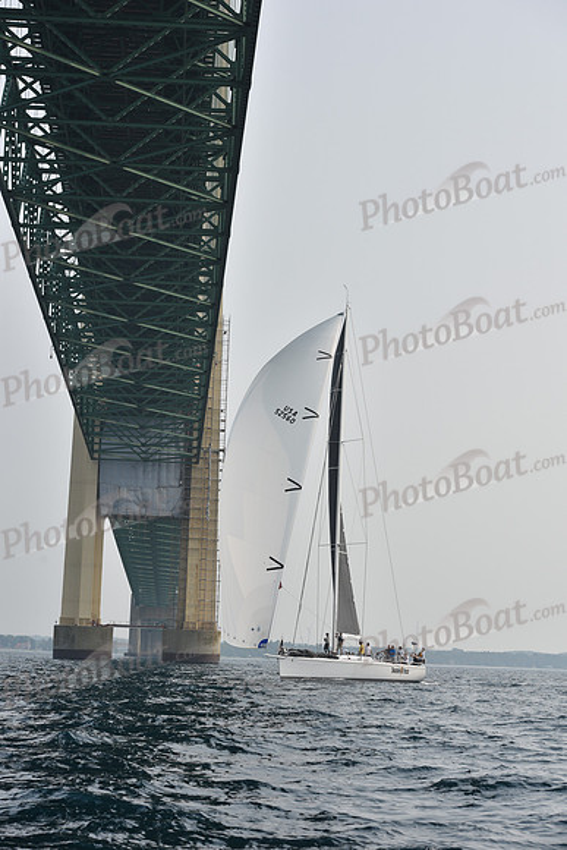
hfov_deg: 16.7
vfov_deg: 24.8
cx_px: 284
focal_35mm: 82
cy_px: 425
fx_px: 1936
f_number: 8
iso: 250
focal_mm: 82
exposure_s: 1/1250
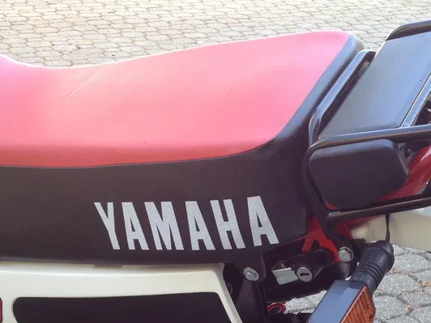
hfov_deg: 24.5
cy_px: 333
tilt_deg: -30.1
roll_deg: -1.8
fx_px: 984
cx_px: 318
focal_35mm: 79
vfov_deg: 18.1
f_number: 2.4
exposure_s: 1/125
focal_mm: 4.28
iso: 50
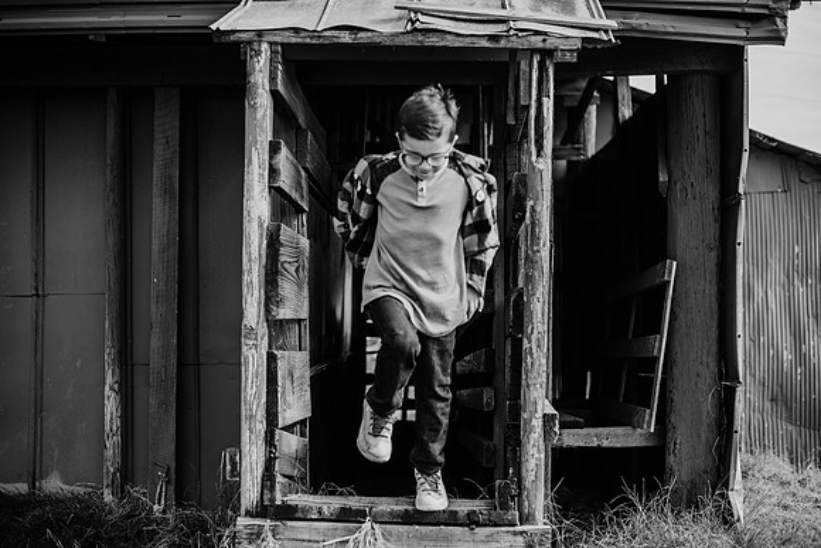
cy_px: 274
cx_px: 410
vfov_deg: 27.0
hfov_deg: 39.6
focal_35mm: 50
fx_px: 1140
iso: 100
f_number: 2.2
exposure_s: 1/1000
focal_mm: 50
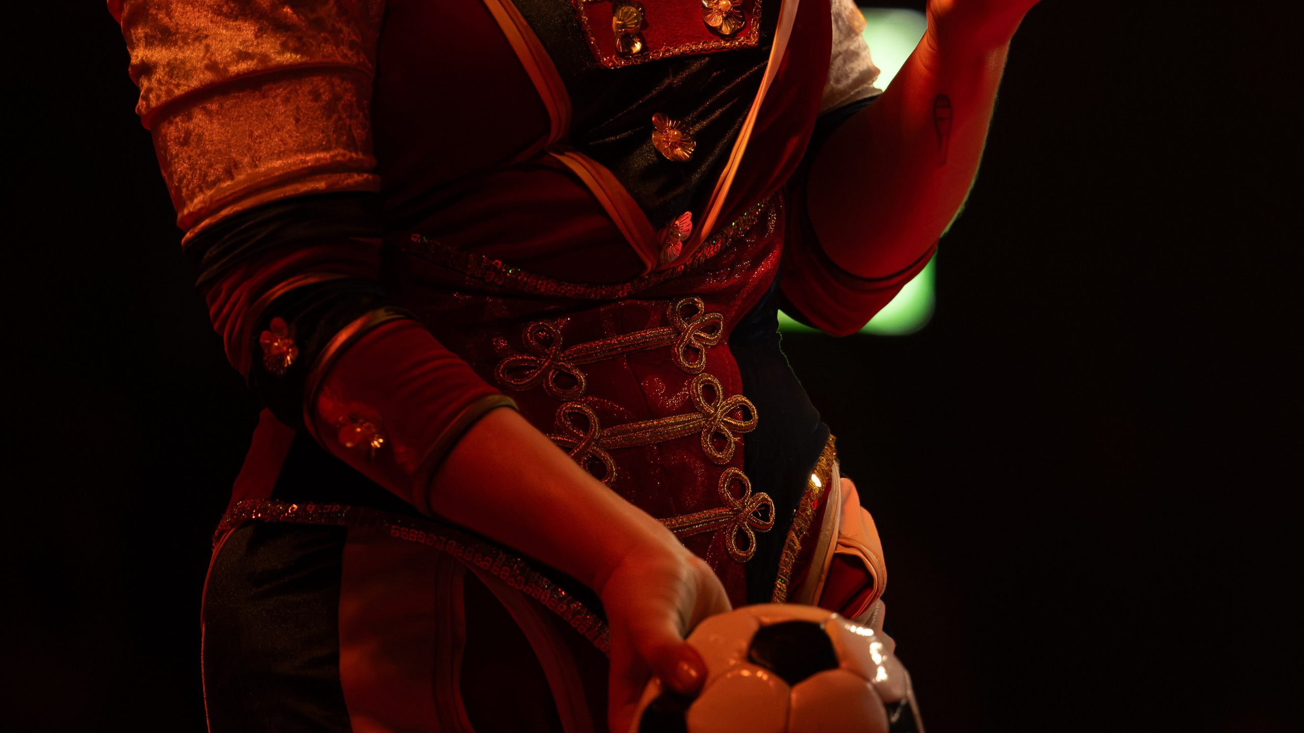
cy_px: -210
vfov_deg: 3.9
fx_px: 10615
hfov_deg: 7.0
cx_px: 855
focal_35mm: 307
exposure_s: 1/2500
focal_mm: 130
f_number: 2.8
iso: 4000
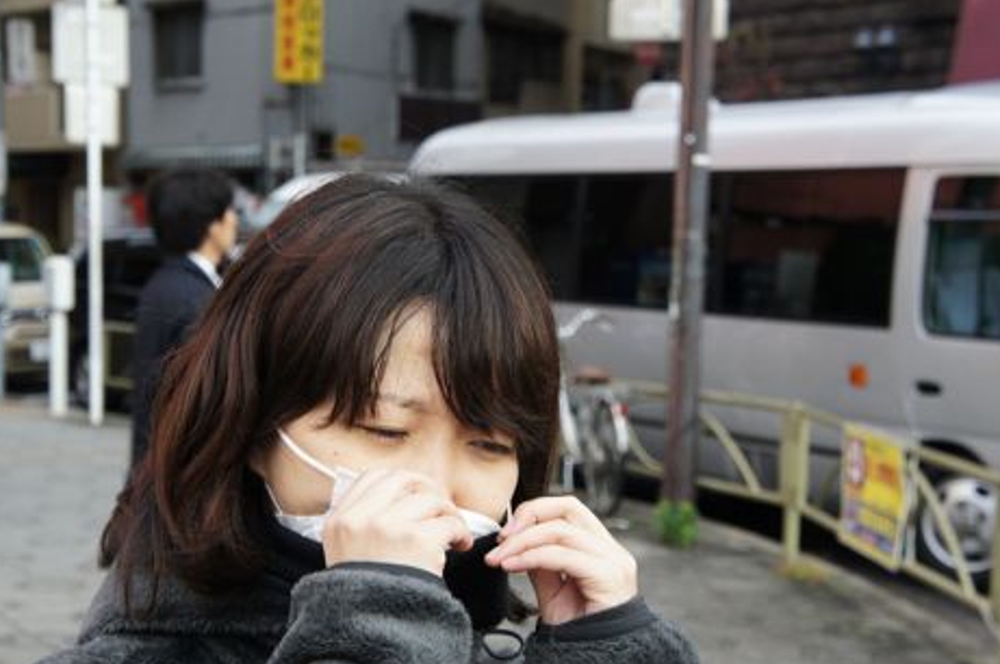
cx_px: 386
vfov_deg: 18.1
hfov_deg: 27.0
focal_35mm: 75
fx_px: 2080
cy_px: 457
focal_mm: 36
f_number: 5.6
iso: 500
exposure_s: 1/250
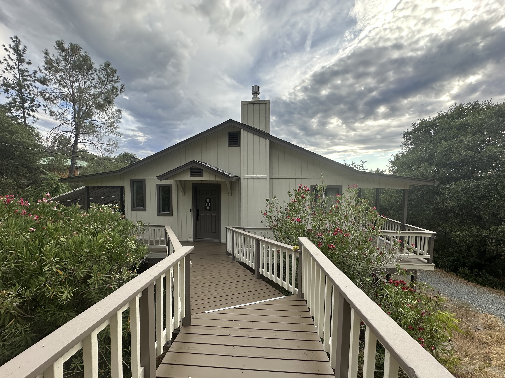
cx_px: 250
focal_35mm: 15
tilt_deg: -4.8
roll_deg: -0.2
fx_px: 219
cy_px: 197
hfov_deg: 98.2
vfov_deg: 81.7
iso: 40
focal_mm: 2.22
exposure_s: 1/344
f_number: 2.2
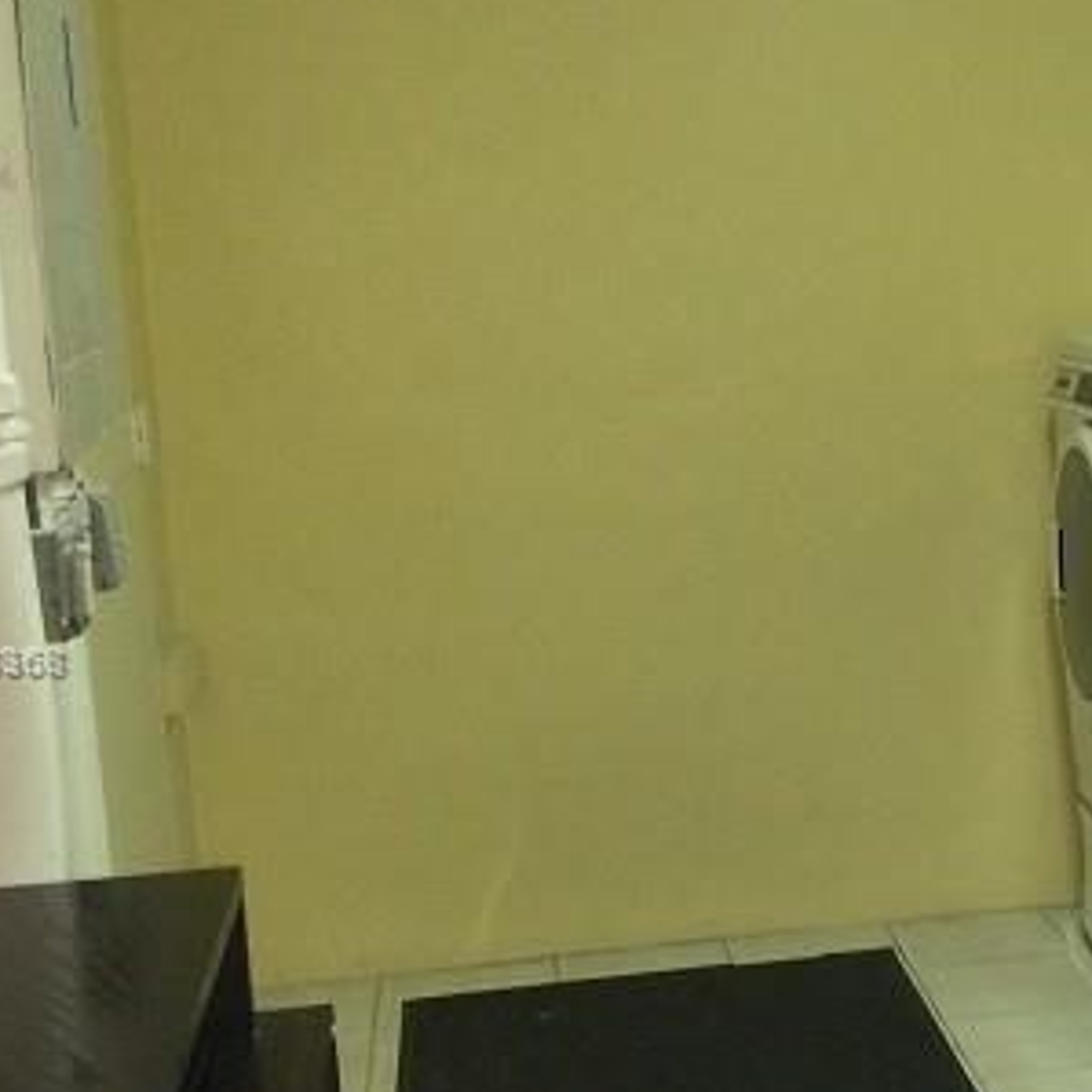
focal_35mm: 71
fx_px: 2534
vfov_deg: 24.3
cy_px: 661
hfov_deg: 22.8
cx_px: 1213
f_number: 2.2
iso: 160
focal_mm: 4.12
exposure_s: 1/30
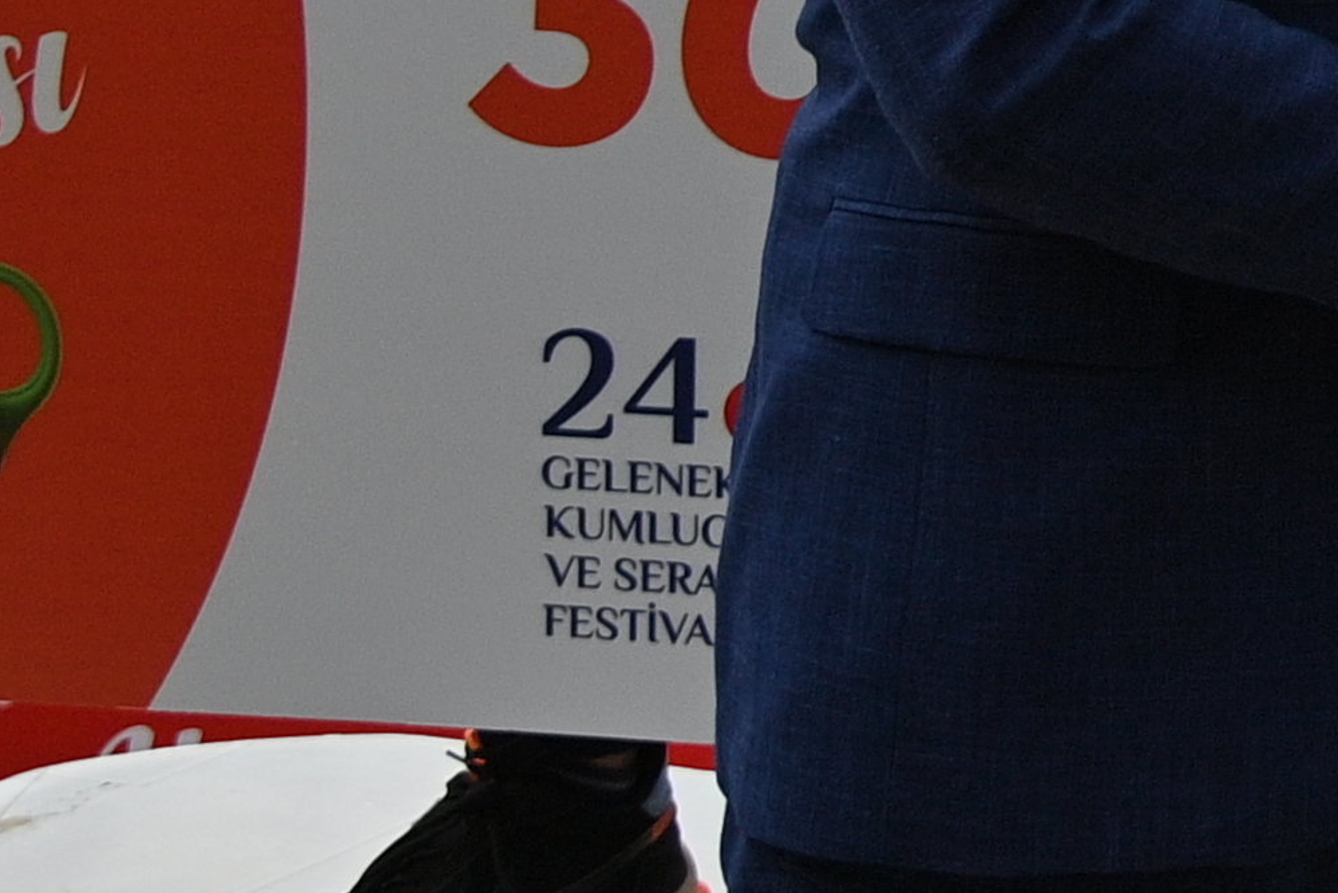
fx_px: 6207
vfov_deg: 7.9
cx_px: 2839
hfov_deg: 11.0
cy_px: -829
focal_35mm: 167
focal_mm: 30
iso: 280
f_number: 4
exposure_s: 1/640
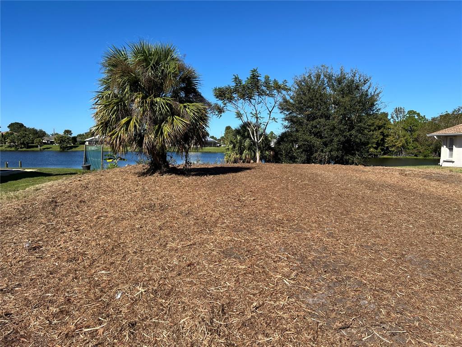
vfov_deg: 53.1
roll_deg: +0.2
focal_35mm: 26
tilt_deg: -5.9
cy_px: 174
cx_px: 231
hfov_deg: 67.3
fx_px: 347
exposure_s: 1/4115
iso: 50
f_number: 1.5
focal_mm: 5.7
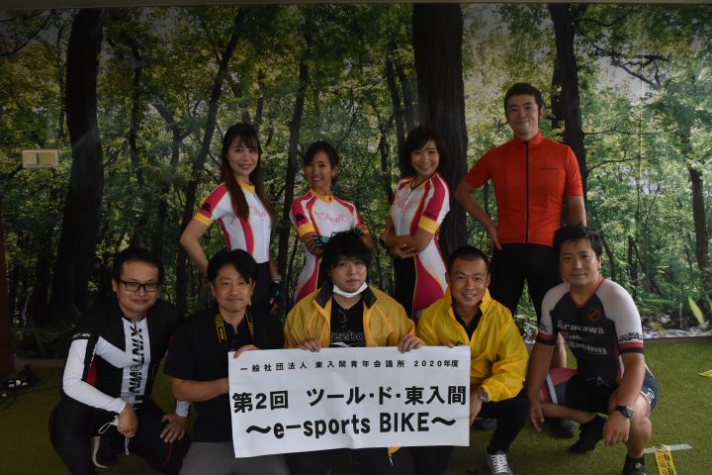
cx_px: 356
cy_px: 238
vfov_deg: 38.4
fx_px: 682
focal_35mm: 34
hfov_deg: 55.1
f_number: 6.3
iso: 1250
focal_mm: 23
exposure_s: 1/400
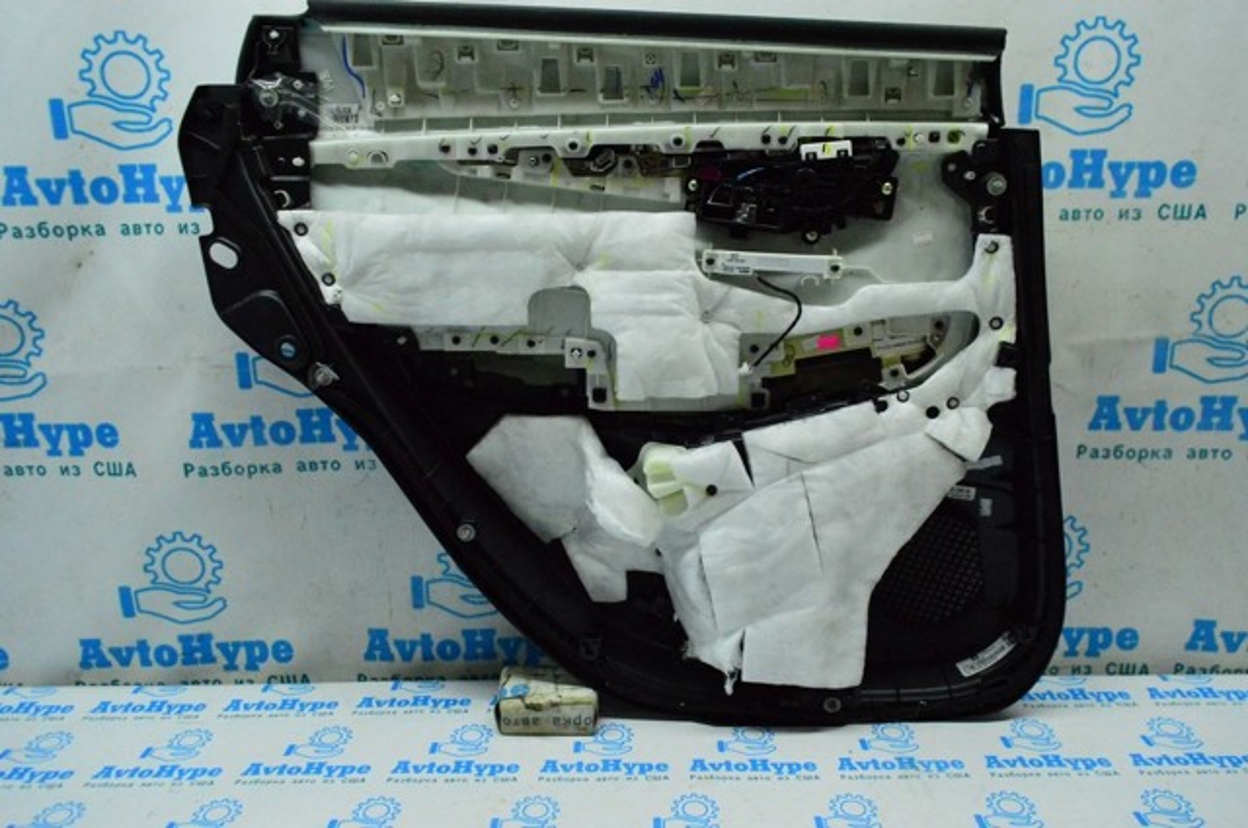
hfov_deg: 67.4
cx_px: 624
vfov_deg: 47.8
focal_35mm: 27
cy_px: 414
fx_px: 935
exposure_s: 1/640
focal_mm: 18
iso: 6400
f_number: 6.3
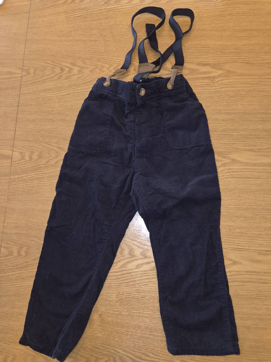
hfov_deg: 58.9
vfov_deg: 73.9
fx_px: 240
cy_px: 181
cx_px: 136
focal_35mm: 23
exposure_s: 1/17
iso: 125
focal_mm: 5.4
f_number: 1.8
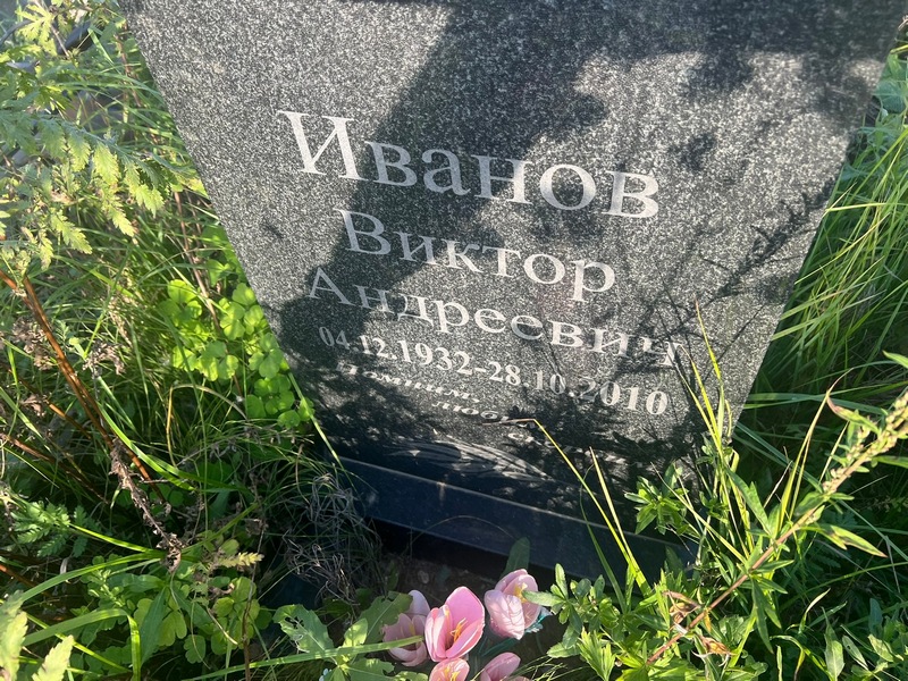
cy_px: 340
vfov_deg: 53.1
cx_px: 454
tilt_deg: -53.1
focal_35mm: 26
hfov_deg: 67.3
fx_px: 682
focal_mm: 5.7
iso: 50
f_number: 1.5
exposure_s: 1/401
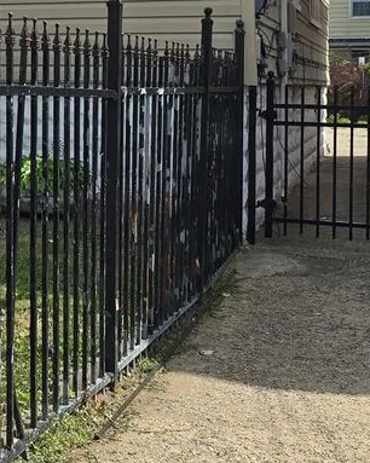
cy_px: 88
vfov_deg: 23.5
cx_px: -85
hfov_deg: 18.1
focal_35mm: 80
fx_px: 1096
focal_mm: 6.3
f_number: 1.7
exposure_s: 1/986
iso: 12
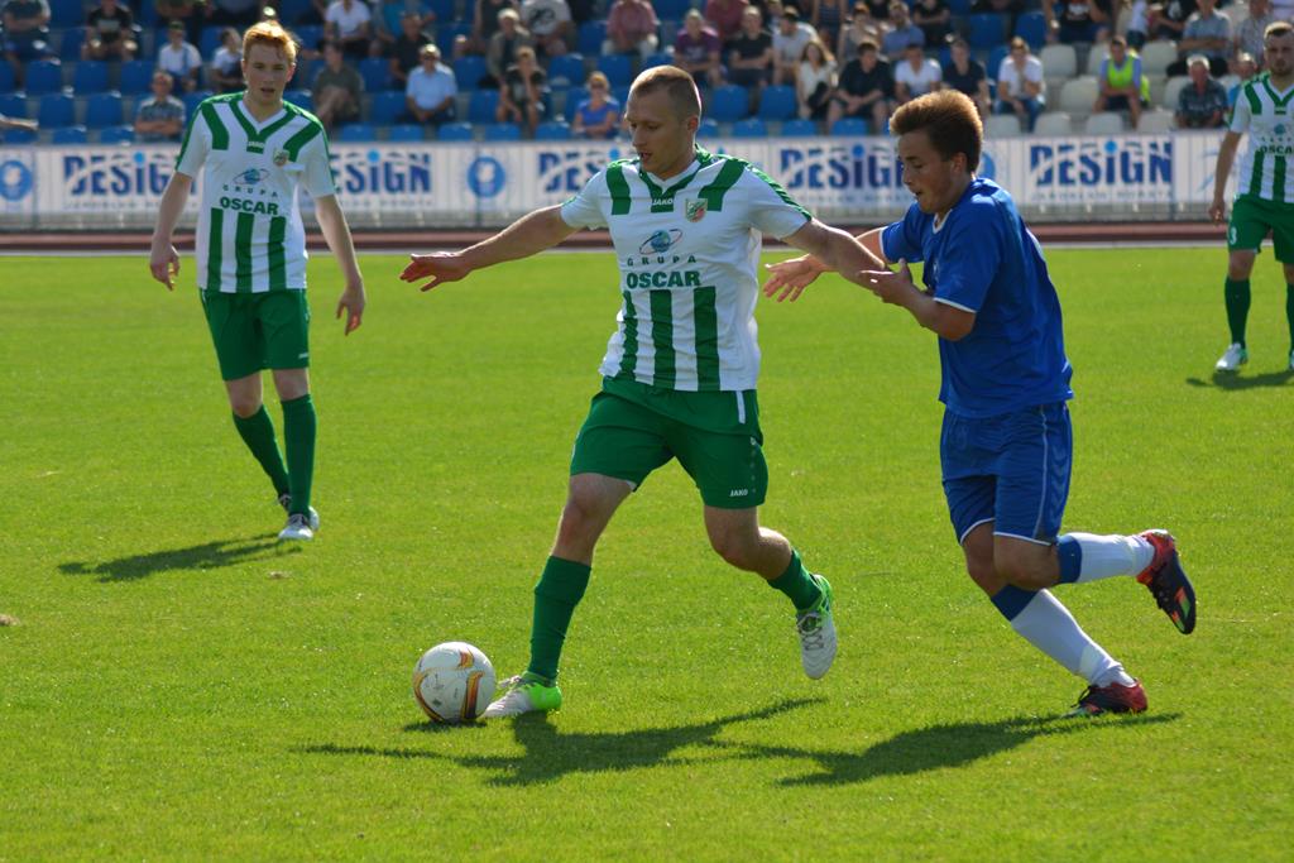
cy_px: 432
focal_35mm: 248
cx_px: 647
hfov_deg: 8.3
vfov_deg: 5.6
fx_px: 8897
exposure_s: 1/1600
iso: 400
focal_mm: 165
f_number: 5.6
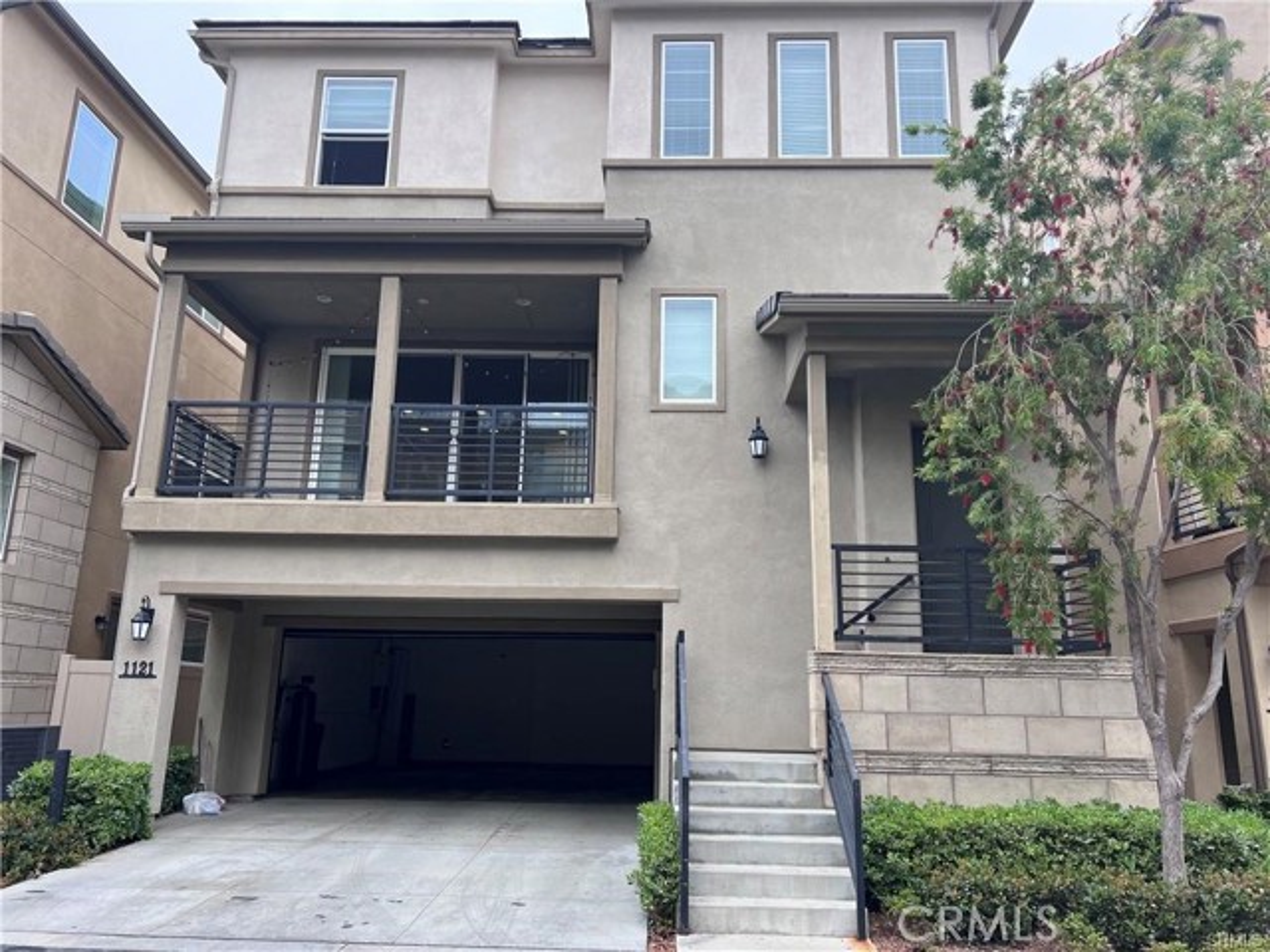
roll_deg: -1.2
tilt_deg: +13.8
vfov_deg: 53.1
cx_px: 635
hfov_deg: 67.3
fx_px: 954
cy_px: 476
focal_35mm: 26
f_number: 1.5
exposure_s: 1/541
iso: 50
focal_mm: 5.7
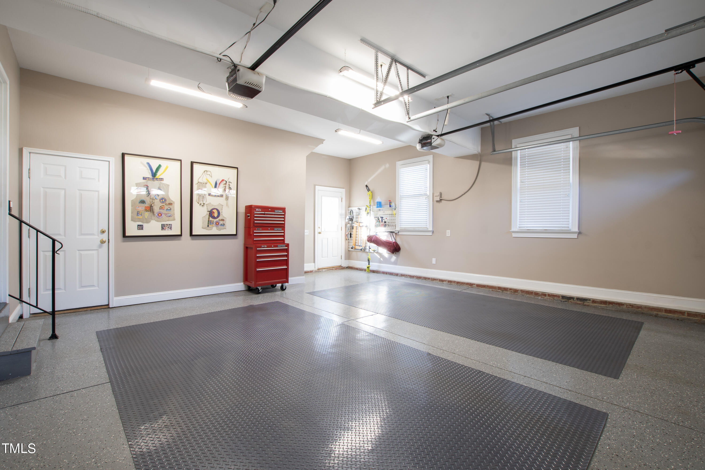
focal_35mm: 15
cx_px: 352
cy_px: 235
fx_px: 294
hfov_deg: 100.4
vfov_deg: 77.3
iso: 100
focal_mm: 10
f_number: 8
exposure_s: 1/1.25
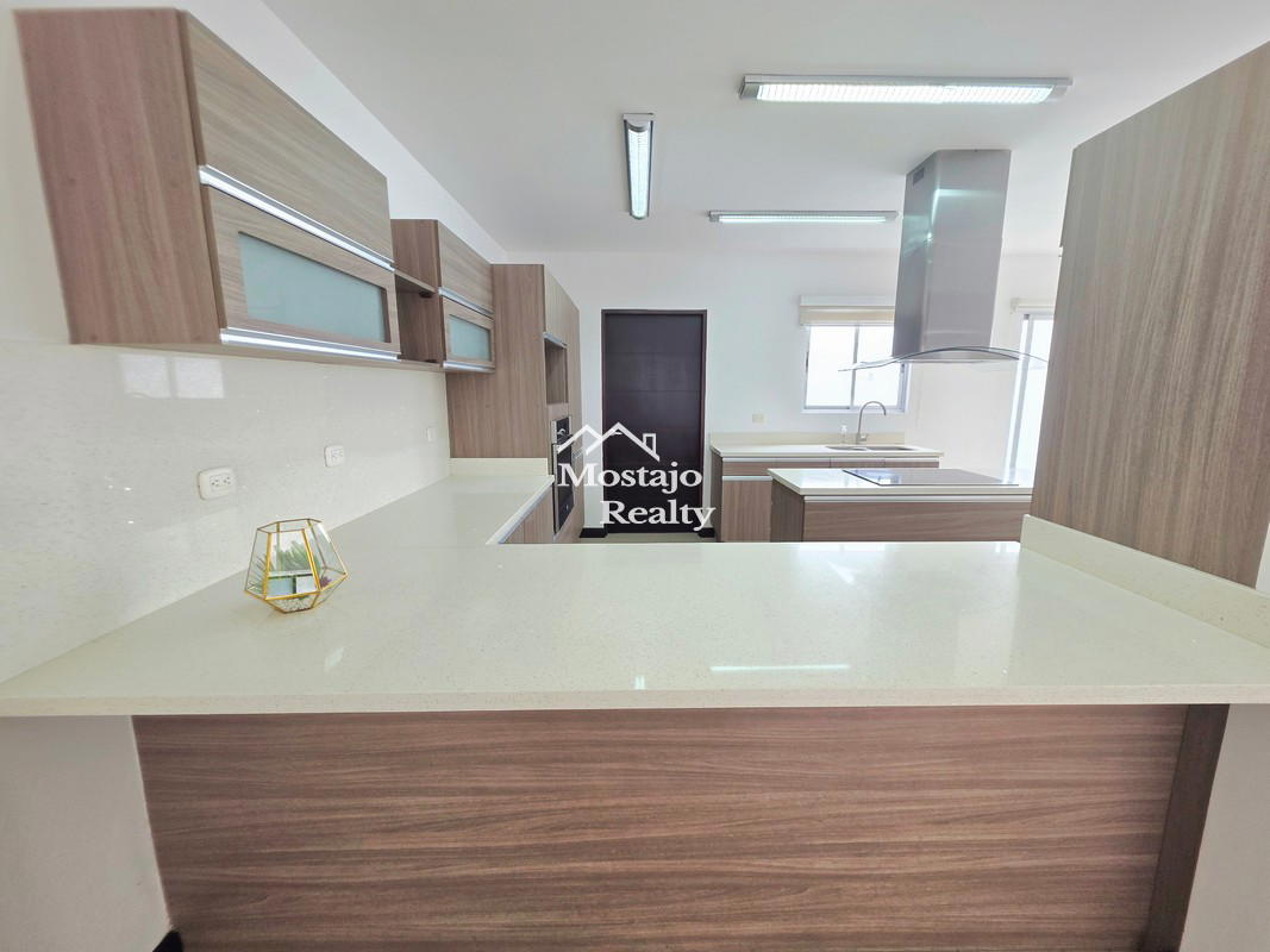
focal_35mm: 13
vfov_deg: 89.9
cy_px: 476
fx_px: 477
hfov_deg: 106.2
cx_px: 635
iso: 64
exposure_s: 1/120
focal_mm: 2.2
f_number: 1.9
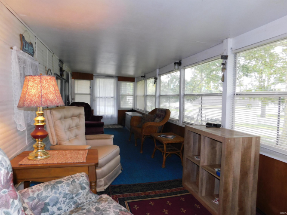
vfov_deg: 58.9
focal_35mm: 23
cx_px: 144
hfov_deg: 73.9
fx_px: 191
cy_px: 108
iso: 125
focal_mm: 4
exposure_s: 1/40
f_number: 3
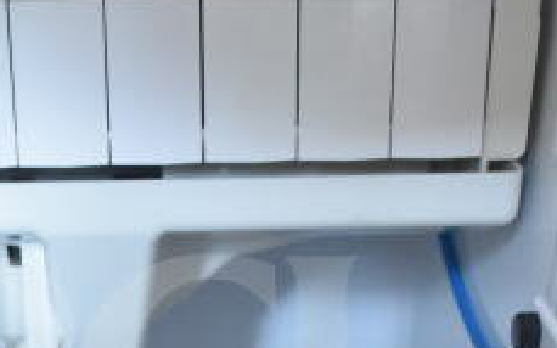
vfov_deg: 14.7
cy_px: 449
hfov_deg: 24.0
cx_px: 136
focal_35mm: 85
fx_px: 1295
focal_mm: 21
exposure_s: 1/60
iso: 1600
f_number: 5
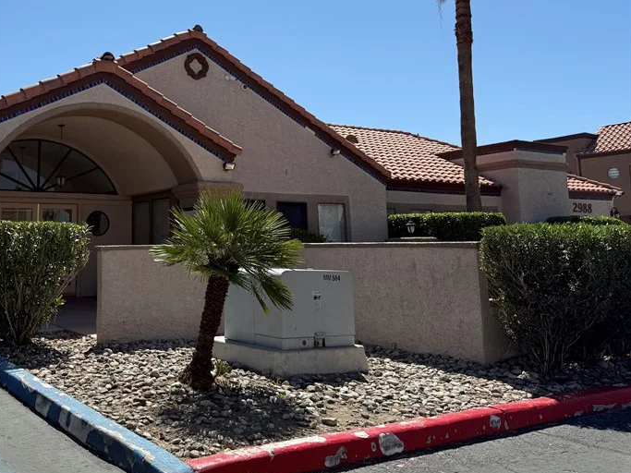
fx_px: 656
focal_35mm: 36
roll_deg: +0.9
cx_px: 164
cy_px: 147
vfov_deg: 39.0
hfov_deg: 49.5
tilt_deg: +8.2
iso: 80
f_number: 1.78
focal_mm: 6.76
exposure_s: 1/5319
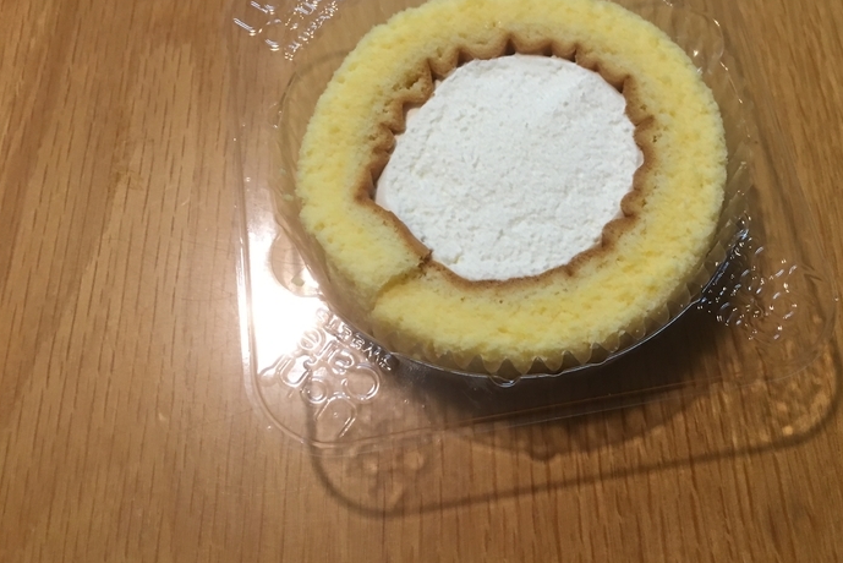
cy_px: 241
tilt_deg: -68.3
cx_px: 488
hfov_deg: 54.2
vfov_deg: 37.8
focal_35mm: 35
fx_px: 820
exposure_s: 1/15
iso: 64
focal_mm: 4.15
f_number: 2.2
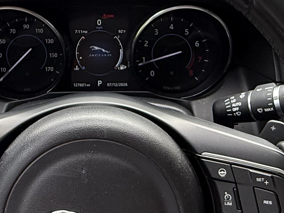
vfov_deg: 25.5
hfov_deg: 33.7
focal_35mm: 57
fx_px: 468
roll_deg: -1.1
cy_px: 70
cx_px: 119
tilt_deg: -23.0
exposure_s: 1/99
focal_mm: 2.22
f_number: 2.2
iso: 160
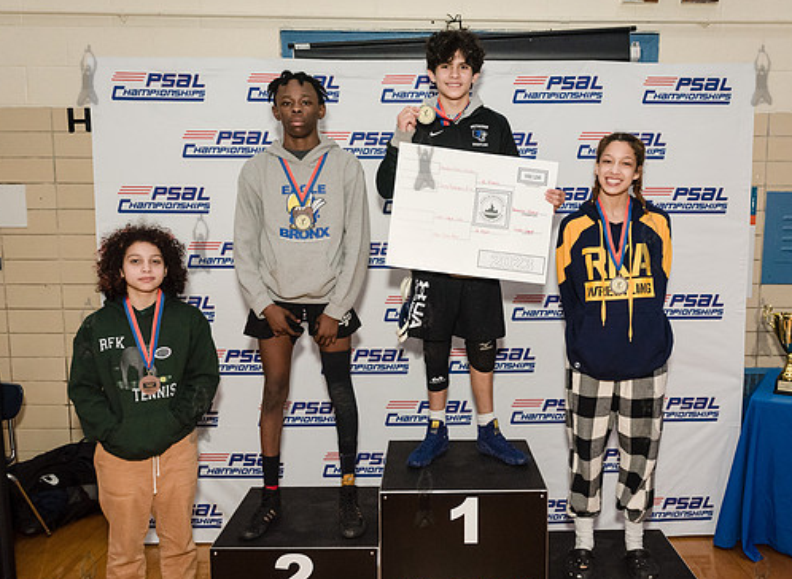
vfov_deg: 43.5
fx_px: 725
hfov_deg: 57.0
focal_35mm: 32
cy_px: 302
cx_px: 454
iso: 4000
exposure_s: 1/200
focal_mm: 24
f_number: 4.5
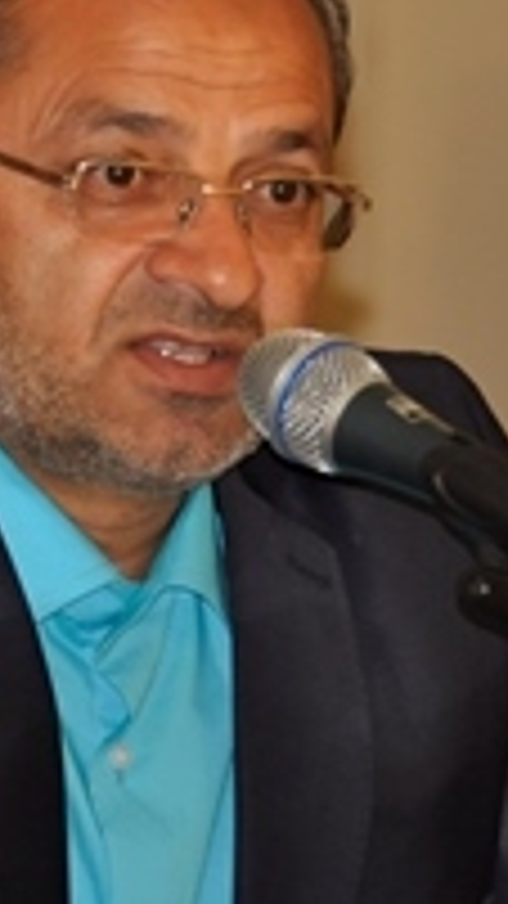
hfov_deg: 2.2
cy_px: 472
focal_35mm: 541
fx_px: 12965
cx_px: 207
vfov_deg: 4.0
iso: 800
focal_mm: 155
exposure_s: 1/60
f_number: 5.6
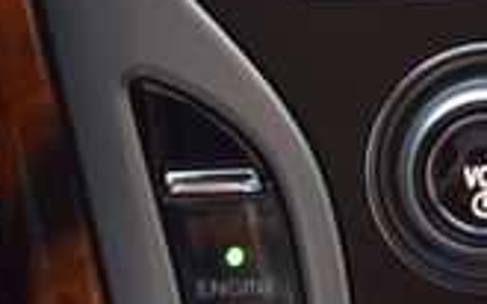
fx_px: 1725
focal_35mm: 130
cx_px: 829
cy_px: -307
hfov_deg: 14.5
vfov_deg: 9.4
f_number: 7.1
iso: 400
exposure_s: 1/25
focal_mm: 22
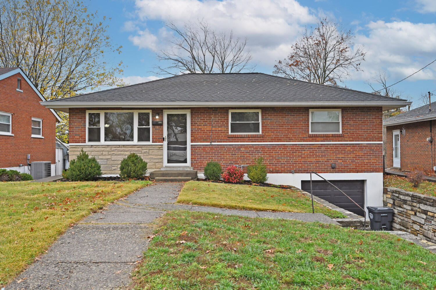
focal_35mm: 30
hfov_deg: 61.9
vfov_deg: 43.6
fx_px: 363
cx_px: 218
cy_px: 145
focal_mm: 30
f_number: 5
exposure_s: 1/250
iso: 200
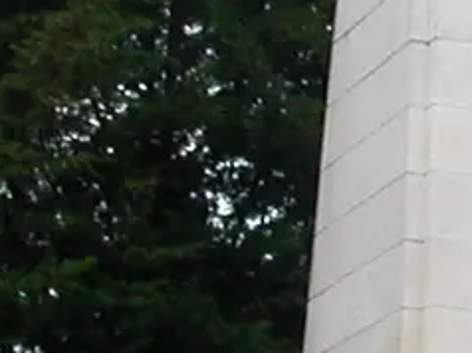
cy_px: 256
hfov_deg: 9.8
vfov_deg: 7.4
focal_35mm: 199
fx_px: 2711
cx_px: 617
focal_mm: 5.6
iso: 100
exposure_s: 1/314
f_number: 4.5
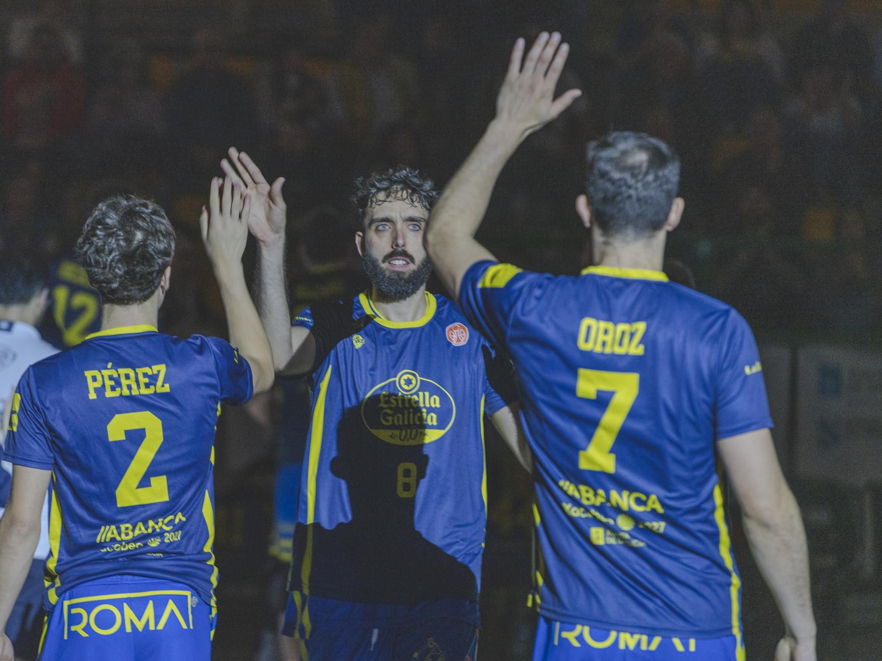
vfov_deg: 6.8
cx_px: 399
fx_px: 5528
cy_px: 331
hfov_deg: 9.1
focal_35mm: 217
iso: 1600
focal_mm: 200
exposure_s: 1/200
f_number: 3.5
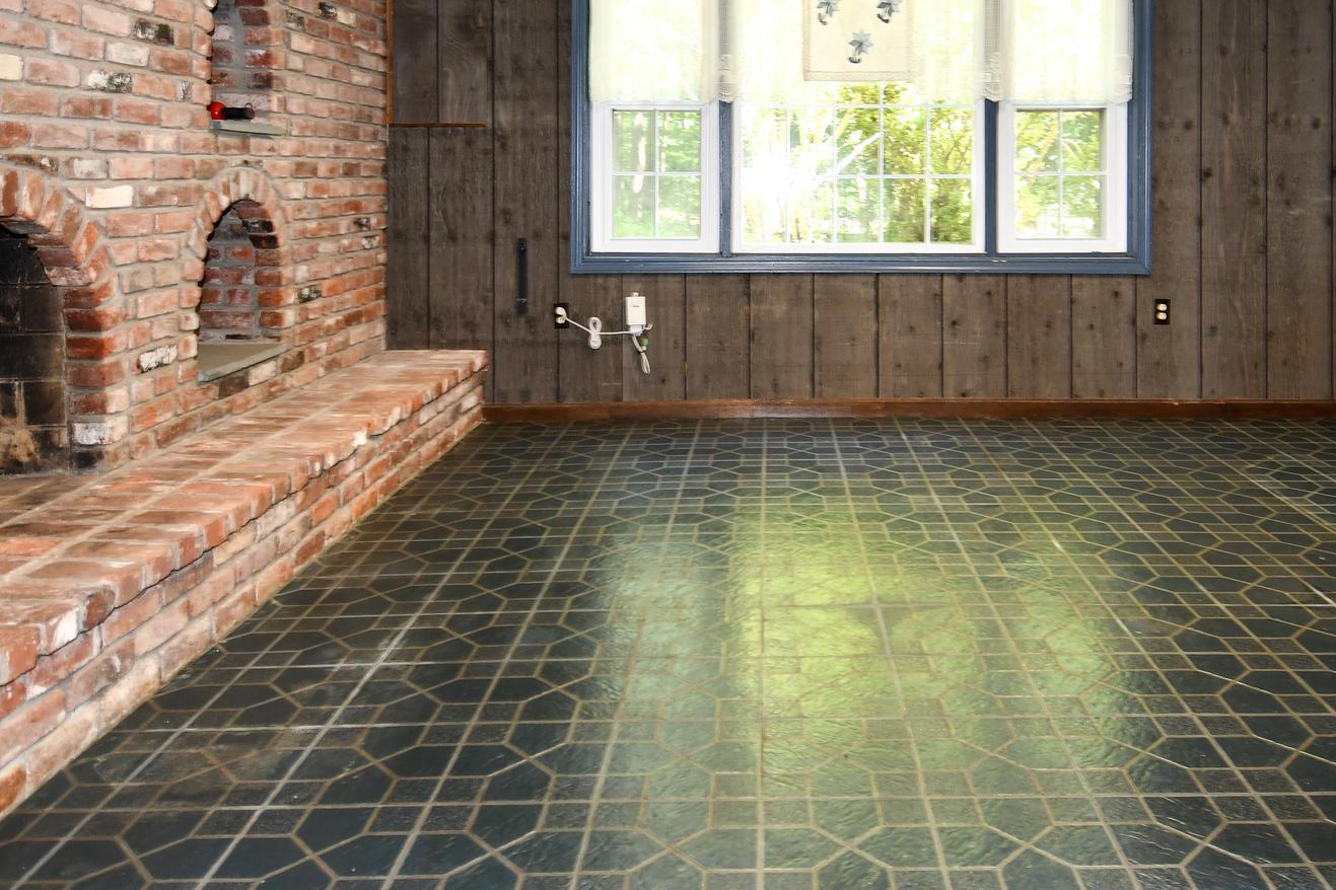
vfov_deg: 46.1
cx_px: 649
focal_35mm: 28
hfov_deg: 65.5
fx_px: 1039
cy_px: 341
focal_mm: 12
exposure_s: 1/60
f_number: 4
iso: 400
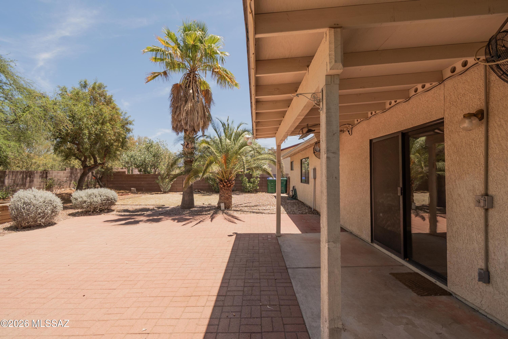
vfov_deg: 77.3
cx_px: 254
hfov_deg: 100.4
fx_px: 212
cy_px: 170
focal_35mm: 15
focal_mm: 10
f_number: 8
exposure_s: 1/320
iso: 160
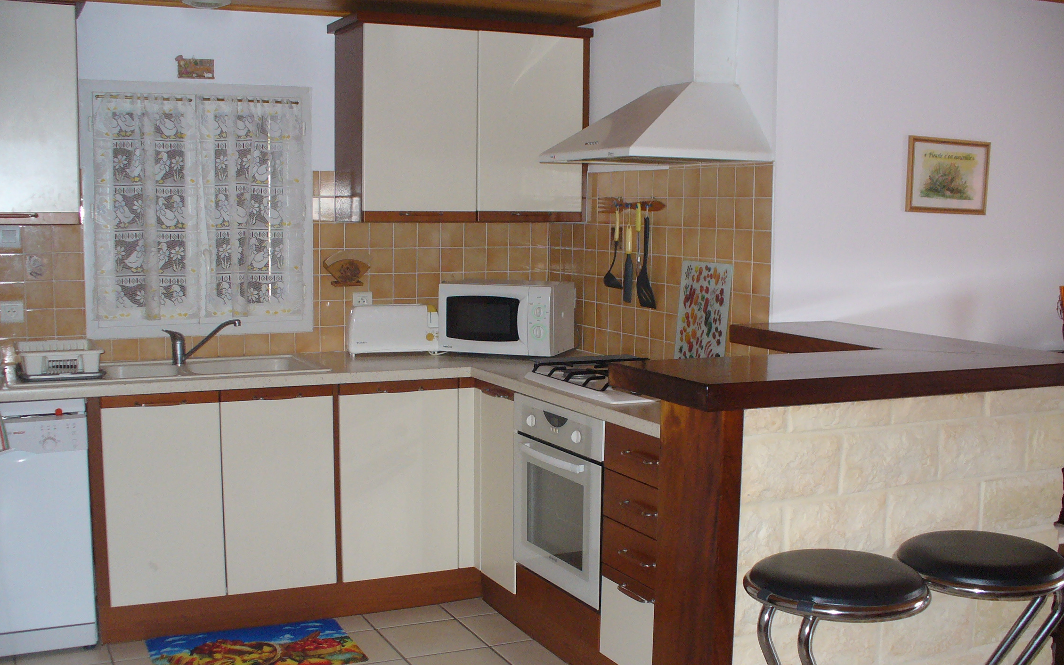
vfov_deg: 31.9
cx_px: 522
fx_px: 1160
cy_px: 401
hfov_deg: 49.3
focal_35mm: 40
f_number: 2.8
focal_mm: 6.1
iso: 200
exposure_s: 1/60
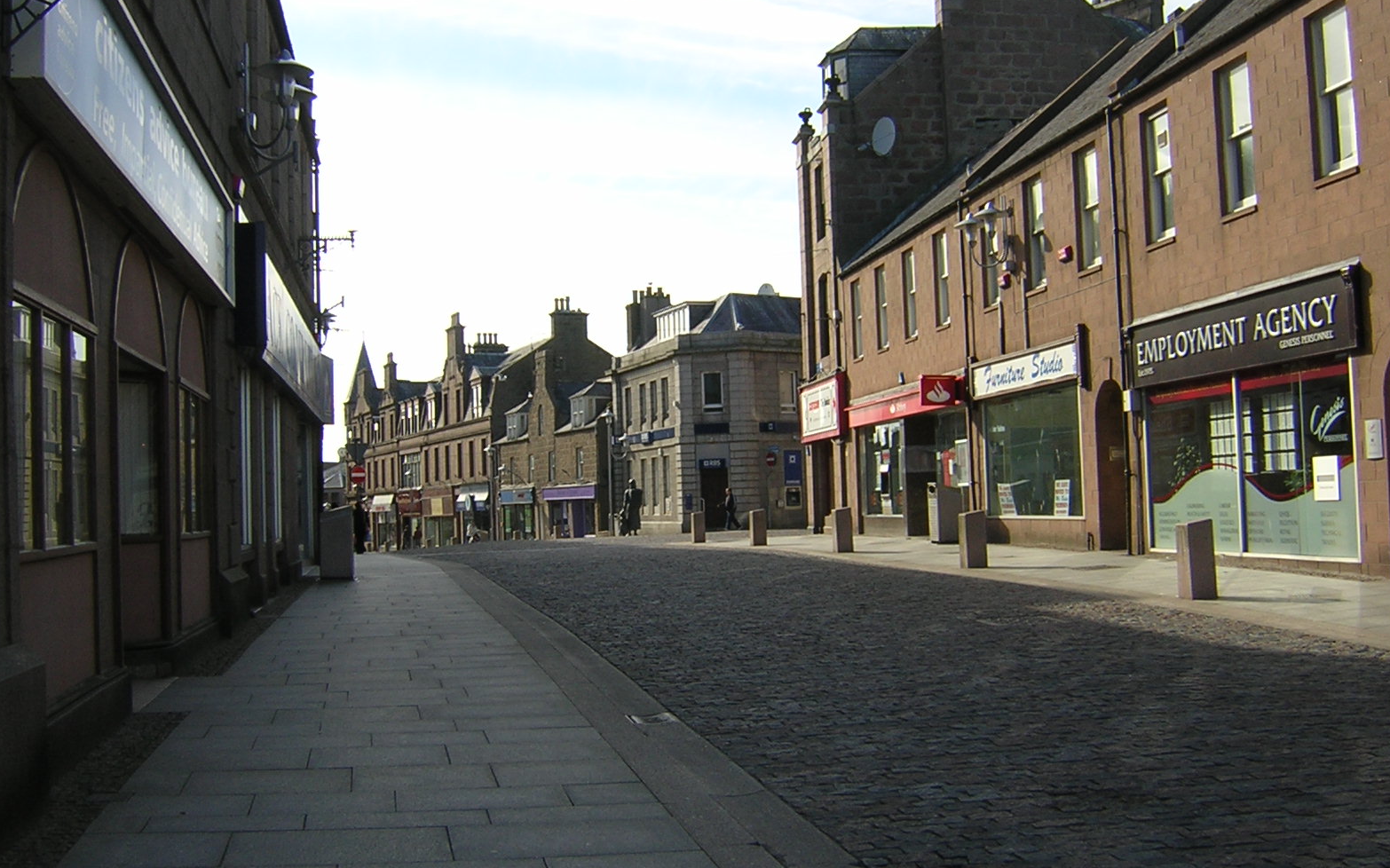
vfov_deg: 32.8
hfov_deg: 50.4
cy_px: 428
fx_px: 1477
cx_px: 688
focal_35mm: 39
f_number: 5.2
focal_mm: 4.7
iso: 100
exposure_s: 1/208
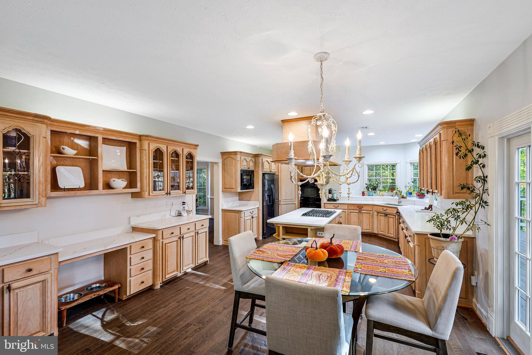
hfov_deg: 98.2
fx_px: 230
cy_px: 178
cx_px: 266
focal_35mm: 16
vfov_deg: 75.1
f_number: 8
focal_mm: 15.6
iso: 400
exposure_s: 1/10
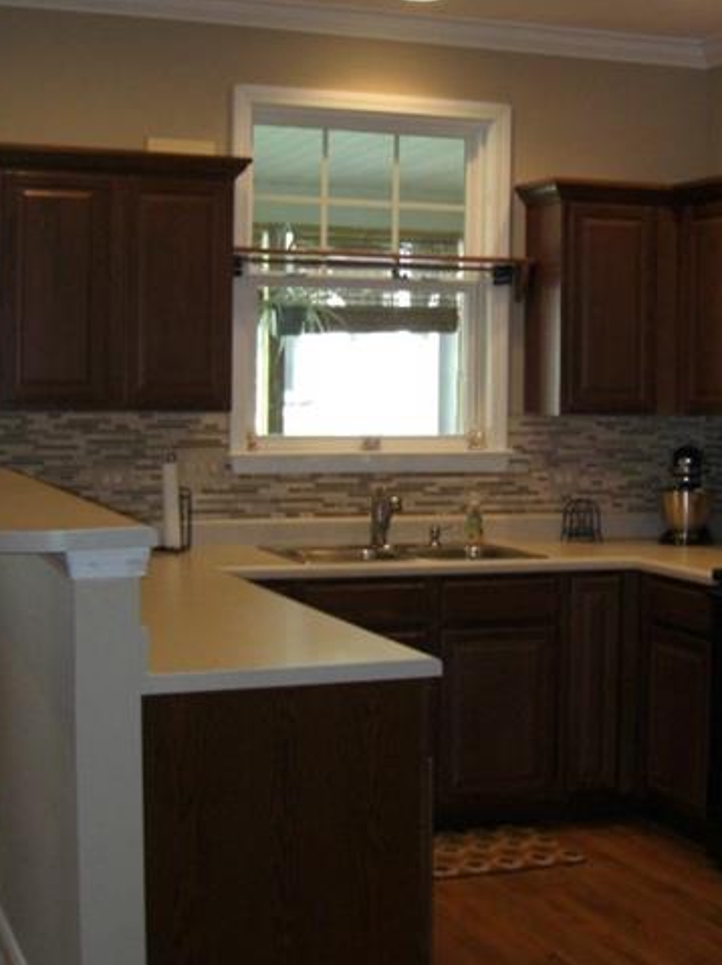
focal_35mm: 61
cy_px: 416
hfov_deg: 23.9
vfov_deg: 31.7
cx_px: 463
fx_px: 1698
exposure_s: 1/60
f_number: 2.8
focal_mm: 7.9
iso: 200
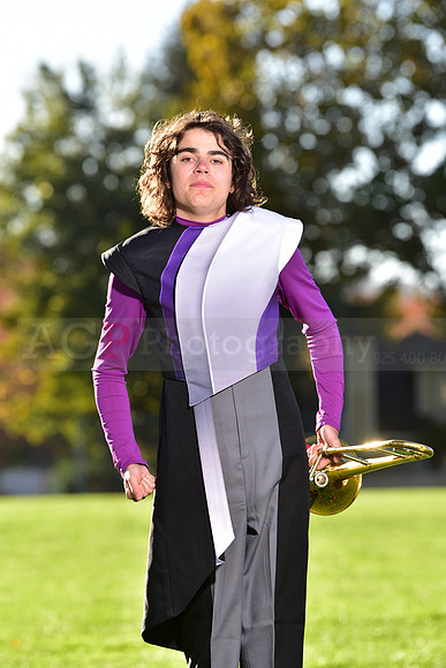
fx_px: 3714
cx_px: 223
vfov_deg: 10.3
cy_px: 334
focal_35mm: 200
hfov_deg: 6.9
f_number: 5
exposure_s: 1/200
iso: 80
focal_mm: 200
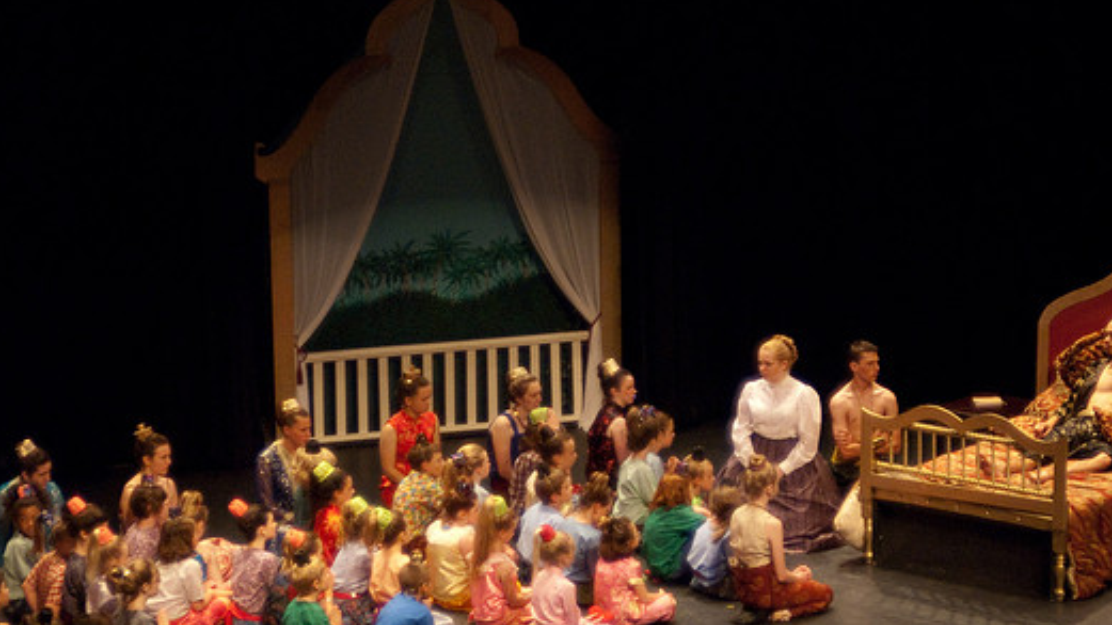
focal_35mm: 119
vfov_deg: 10.2
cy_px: 367
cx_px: 557
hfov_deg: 18.0
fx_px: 3509
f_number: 2.8
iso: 1000
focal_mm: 68
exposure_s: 1/160
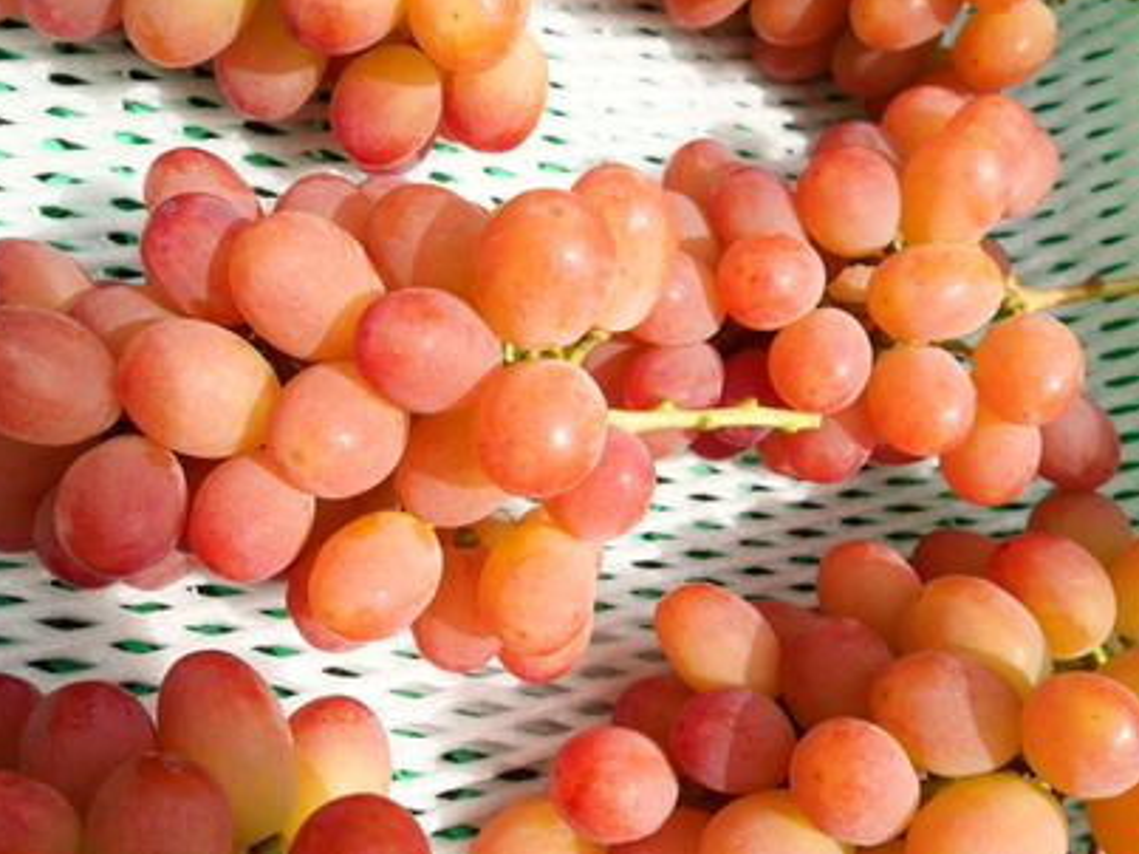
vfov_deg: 45.3
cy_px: 478
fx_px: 1020
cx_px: 480
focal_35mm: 31
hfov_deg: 58.1
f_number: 6.3
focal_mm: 13
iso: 200
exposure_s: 1/400
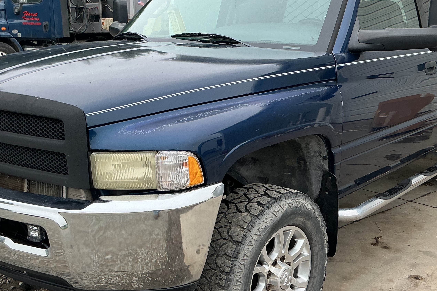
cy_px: 149
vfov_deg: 28.1
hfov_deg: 41.0
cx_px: 251
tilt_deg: -11.6
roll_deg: -0.5
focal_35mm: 48
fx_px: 583
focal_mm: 3
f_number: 1.8
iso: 32
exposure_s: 1/120
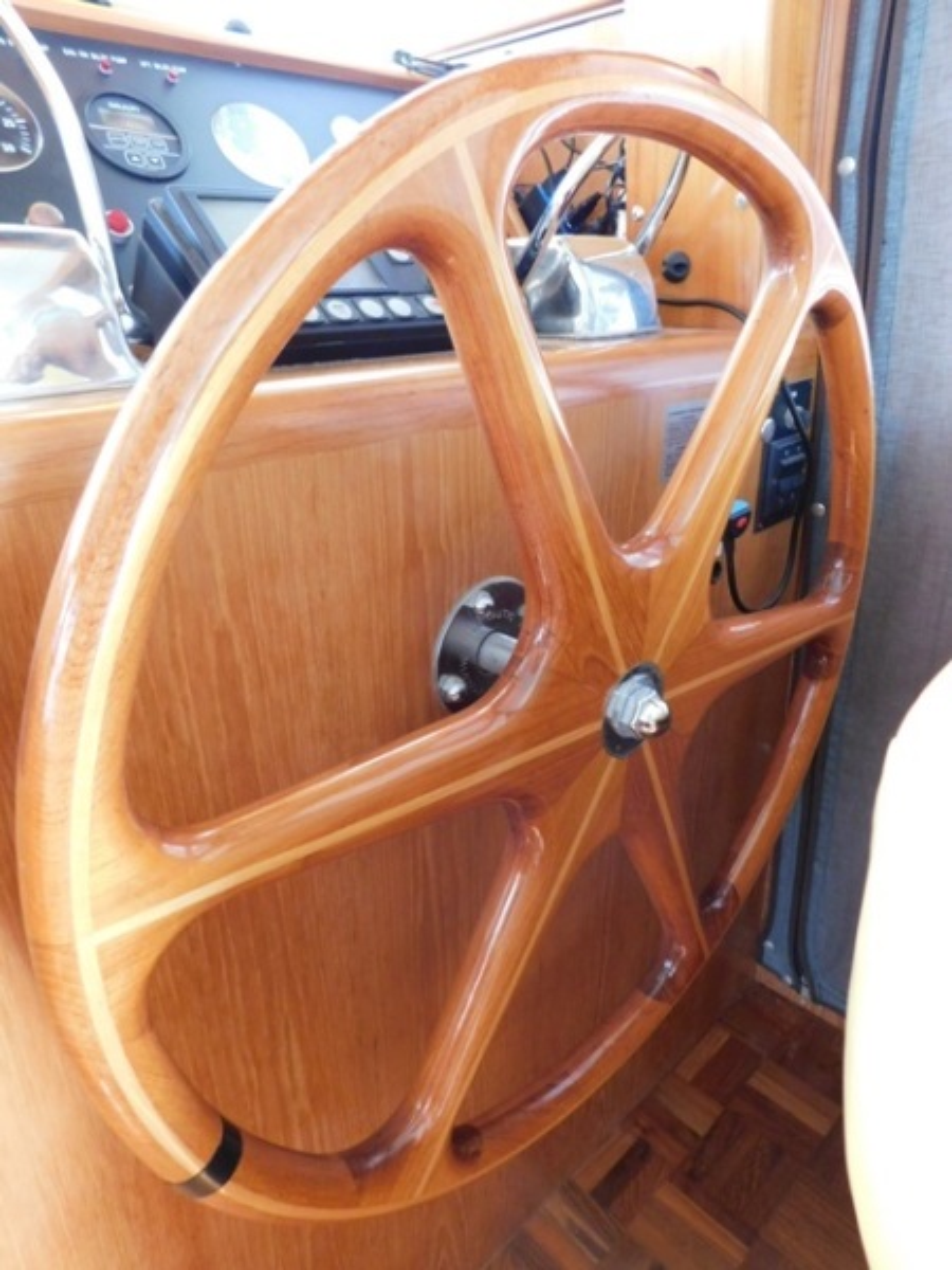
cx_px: 476
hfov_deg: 58.9
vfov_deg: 73.9
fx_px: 843
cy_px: 635
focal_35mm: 23
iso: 400
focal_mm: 4
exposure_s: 1/8
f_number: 3
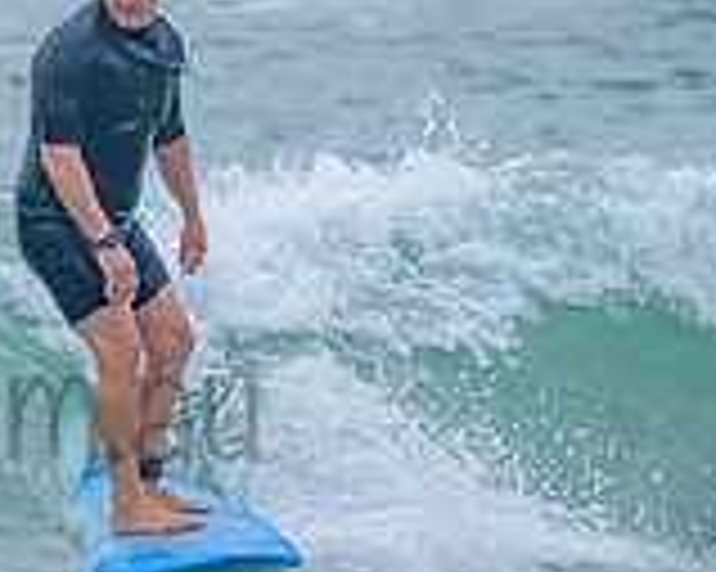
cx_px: 79
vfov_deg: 0.7
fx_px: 44346
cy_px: 161
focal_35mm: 2094
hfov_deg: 0.9
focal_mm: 500
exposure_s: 1/2000
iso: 900
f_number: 5.6
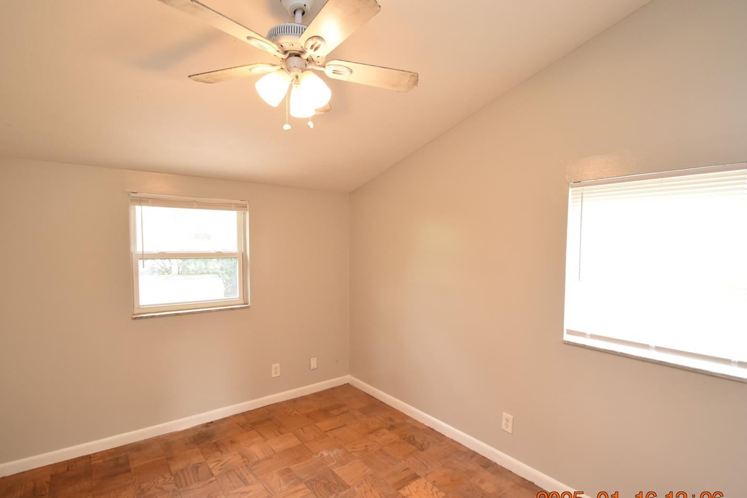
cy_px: 261
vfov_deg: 70.4
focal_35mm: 17
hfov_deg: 93.3
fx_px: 353
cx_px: 380
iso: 800
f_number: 4
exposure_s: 1/60
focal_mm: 10
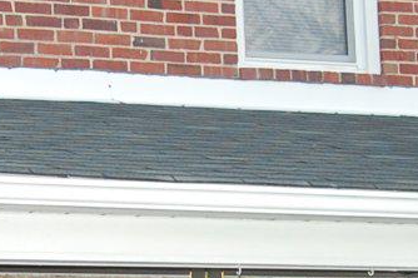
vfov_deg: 7.4
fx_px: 2134
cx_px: 24
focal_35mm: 184
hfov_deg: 11.1
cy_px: 261
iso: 400
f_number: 4.5
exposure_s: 1/80
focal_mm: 20
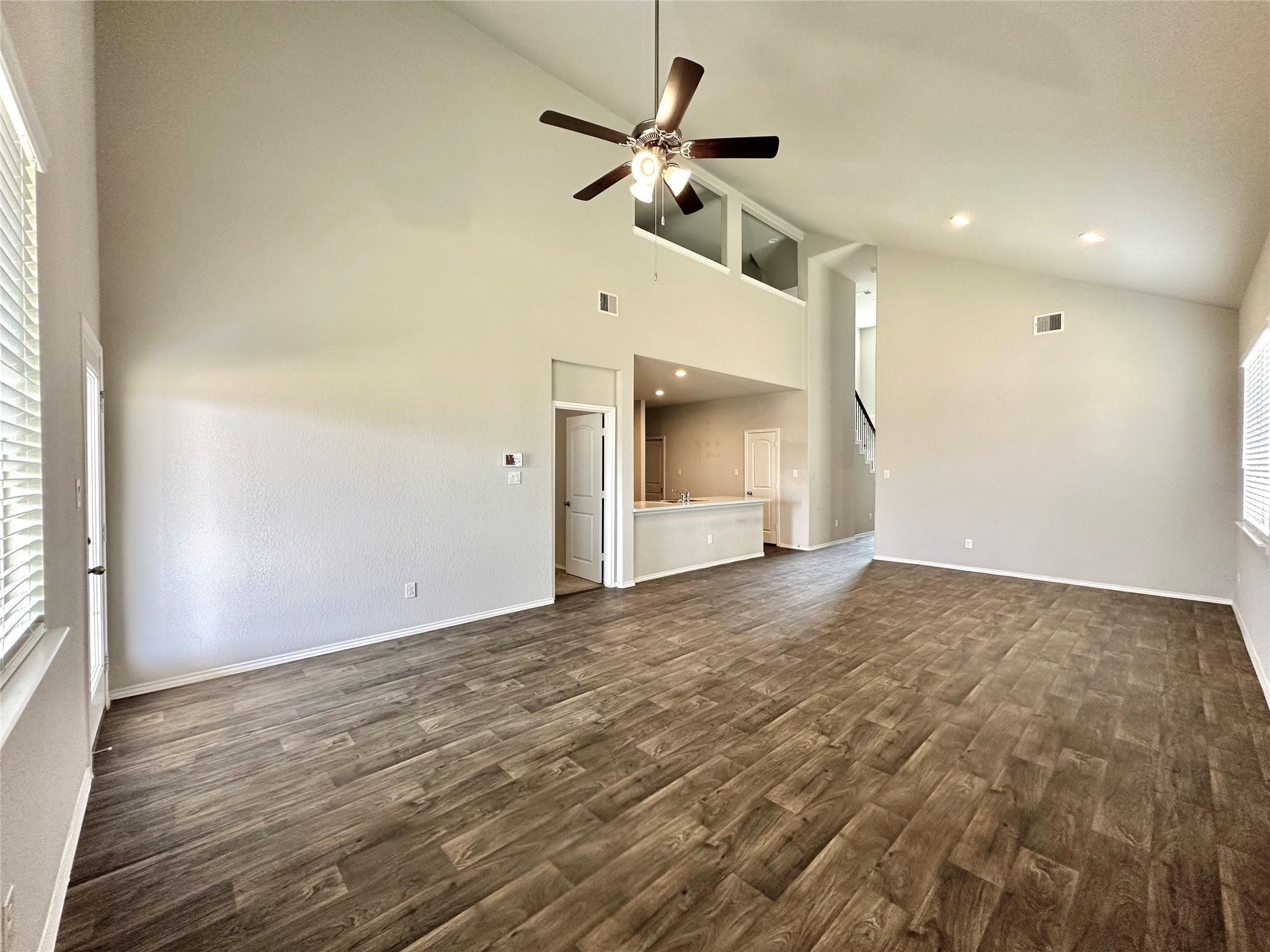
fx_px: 514
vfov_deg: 85.7
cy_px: 476
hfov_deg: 102.1
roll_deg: -0.8
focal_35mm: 14
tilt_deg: -1.3
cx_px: 635
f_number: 2.2
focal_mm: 2.22
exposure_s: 1/60
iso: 160
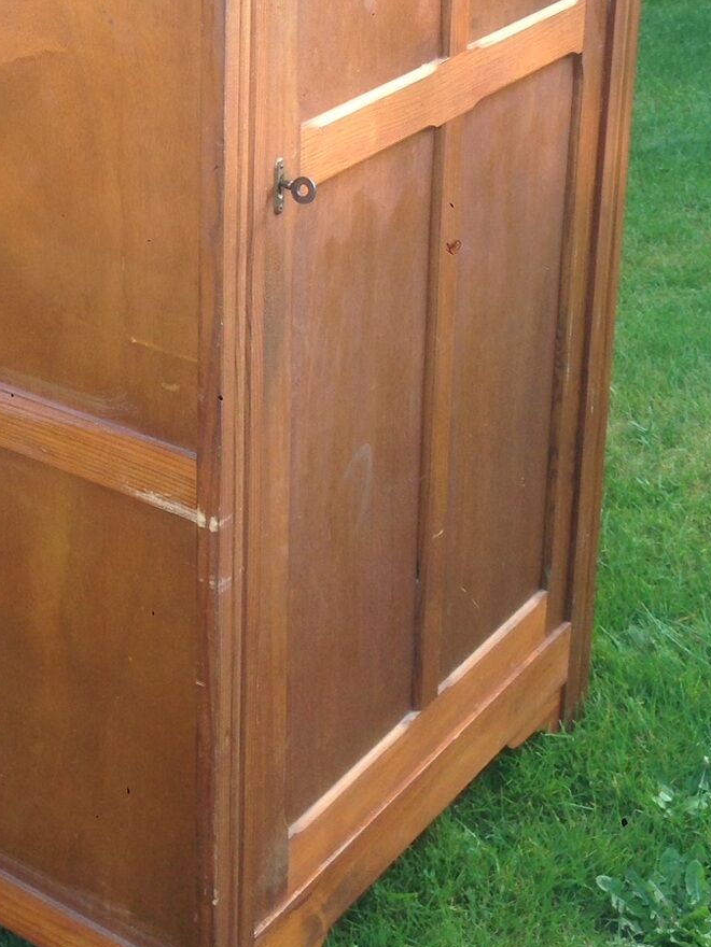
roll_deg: +2.8
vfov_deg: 25.0
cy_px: 57
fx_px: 2054
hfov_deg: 19.2
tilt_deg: -14.9
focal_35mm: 75
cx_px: 40
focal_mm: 4.12
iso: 50
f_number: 2.4
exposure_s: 1/120
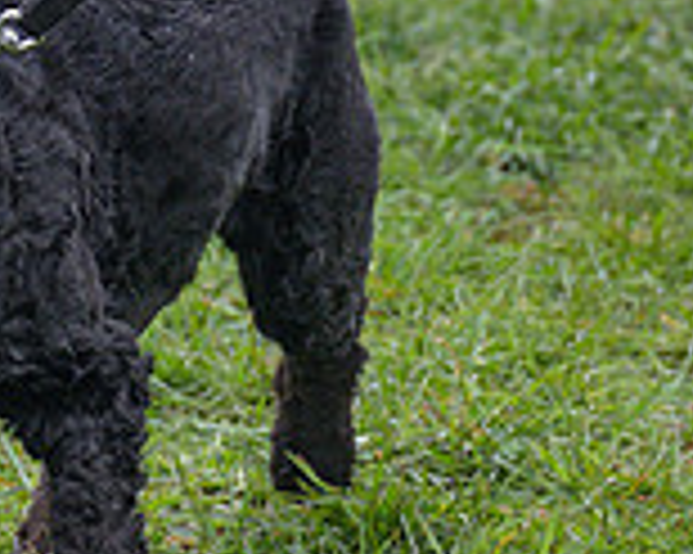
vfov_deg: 2.6
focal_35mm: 605
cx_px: -223
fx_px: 12401
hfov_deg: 3.2
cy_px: 685
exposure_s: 1/1000
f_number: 4
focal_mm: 98
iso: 400
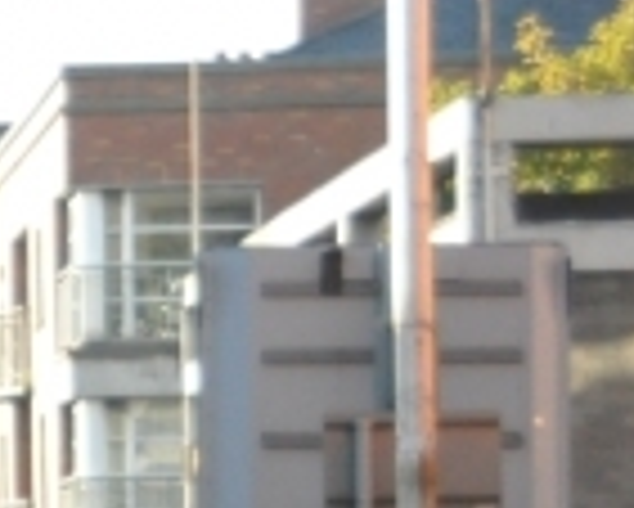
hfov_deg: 5.8
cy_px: 551
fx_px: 5990
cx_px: -1012
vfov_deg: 4.8
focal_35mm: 319
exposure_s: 1/2000
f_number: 4.5
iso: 2000
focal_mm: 40
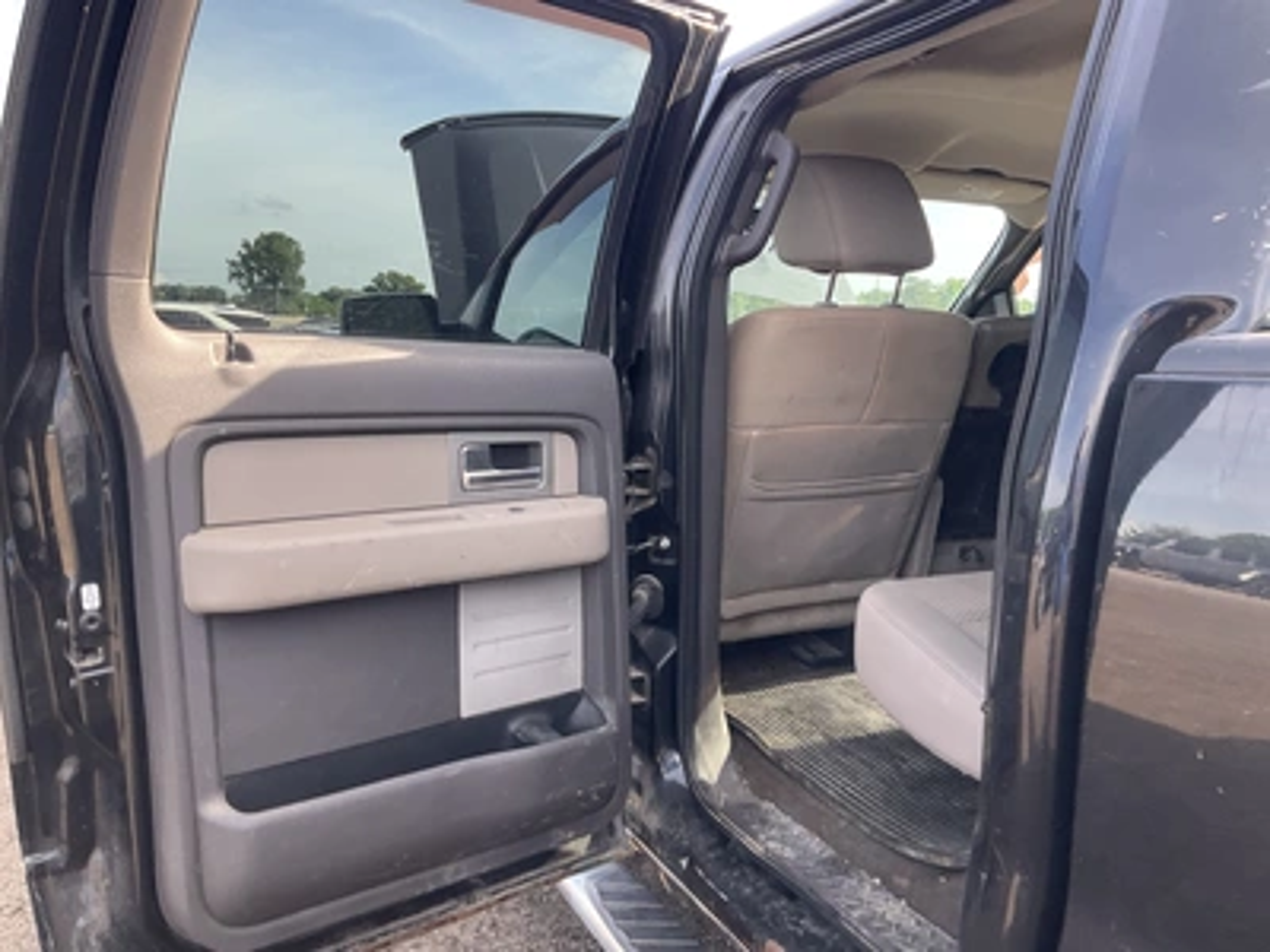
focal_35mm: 29
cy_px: 476
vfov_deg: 48.2
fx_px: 1064
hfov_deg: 61.7
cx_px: 635
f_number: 1.8
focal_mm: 3
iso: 20
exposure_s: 1/143
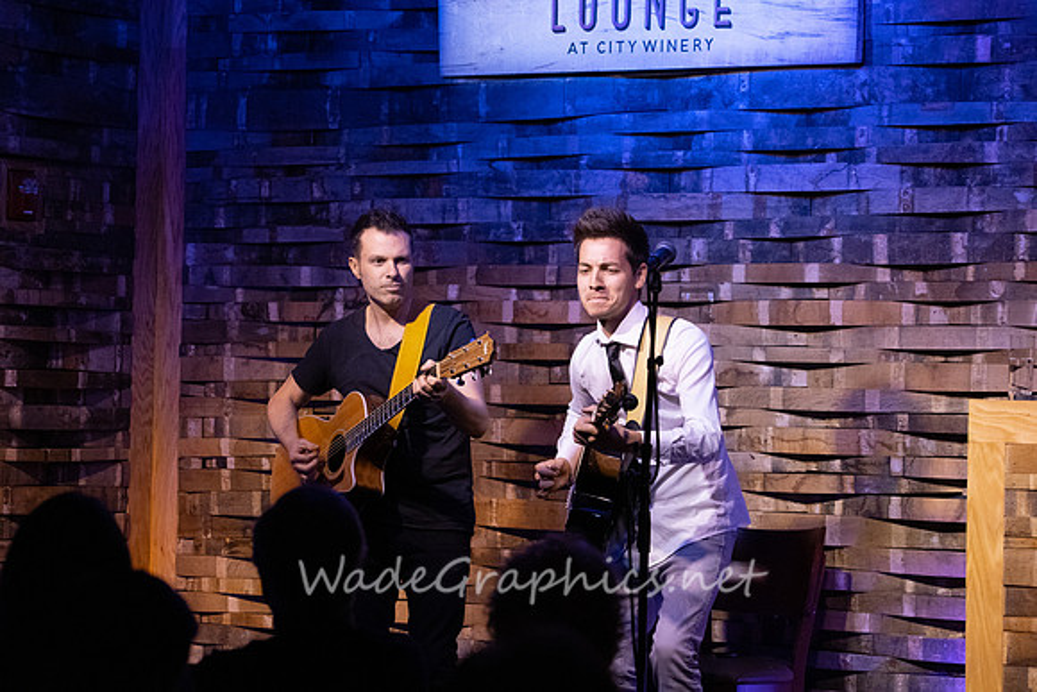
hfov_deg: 15.8
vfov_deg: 10.6
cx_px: 518
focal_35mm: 130
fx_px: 3745
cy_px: 346
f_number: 6.3
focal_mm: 130
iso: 6400
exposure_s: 1/200
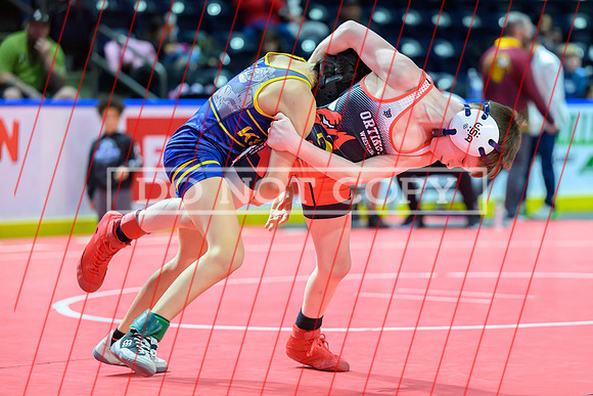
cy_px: 233
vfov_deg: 11.0
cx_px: 358
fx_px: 2046
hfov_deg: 16.5
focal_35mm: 124
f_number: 2.8
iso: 5600
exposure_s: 1/800
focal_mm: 102
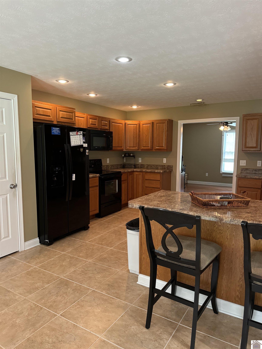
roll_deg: +0.4
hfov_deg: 56.8
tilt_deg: -5.9
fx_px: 242
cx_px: 131
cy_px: 174
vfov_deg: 71.6
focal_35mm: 24
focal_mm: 6.76
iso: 640
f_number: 1.78
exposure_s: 1/60
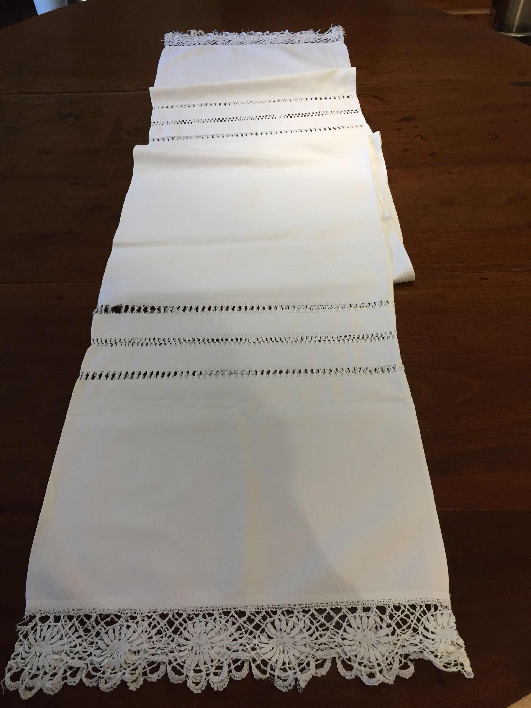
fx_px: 593
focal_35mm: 29
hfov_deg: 48.2
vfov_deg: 61.7
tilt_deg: -49.5
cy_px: 354
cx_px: 266
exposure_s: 1/33
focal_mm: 4.15
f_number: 2.2
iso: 64
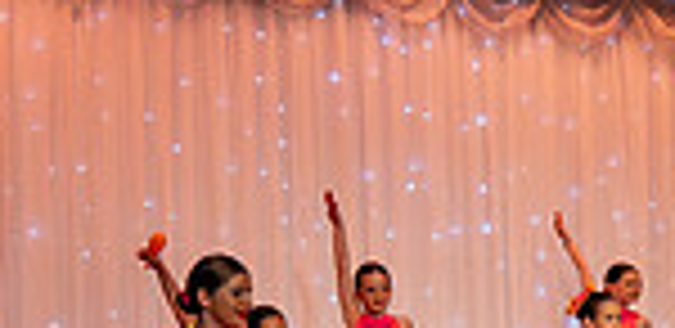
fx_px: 2394
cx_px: 657
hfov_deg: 15.8
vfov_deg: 7.8
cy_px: 308
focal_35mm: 138
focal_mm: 28
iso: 2000
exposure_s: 1/250
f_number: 4
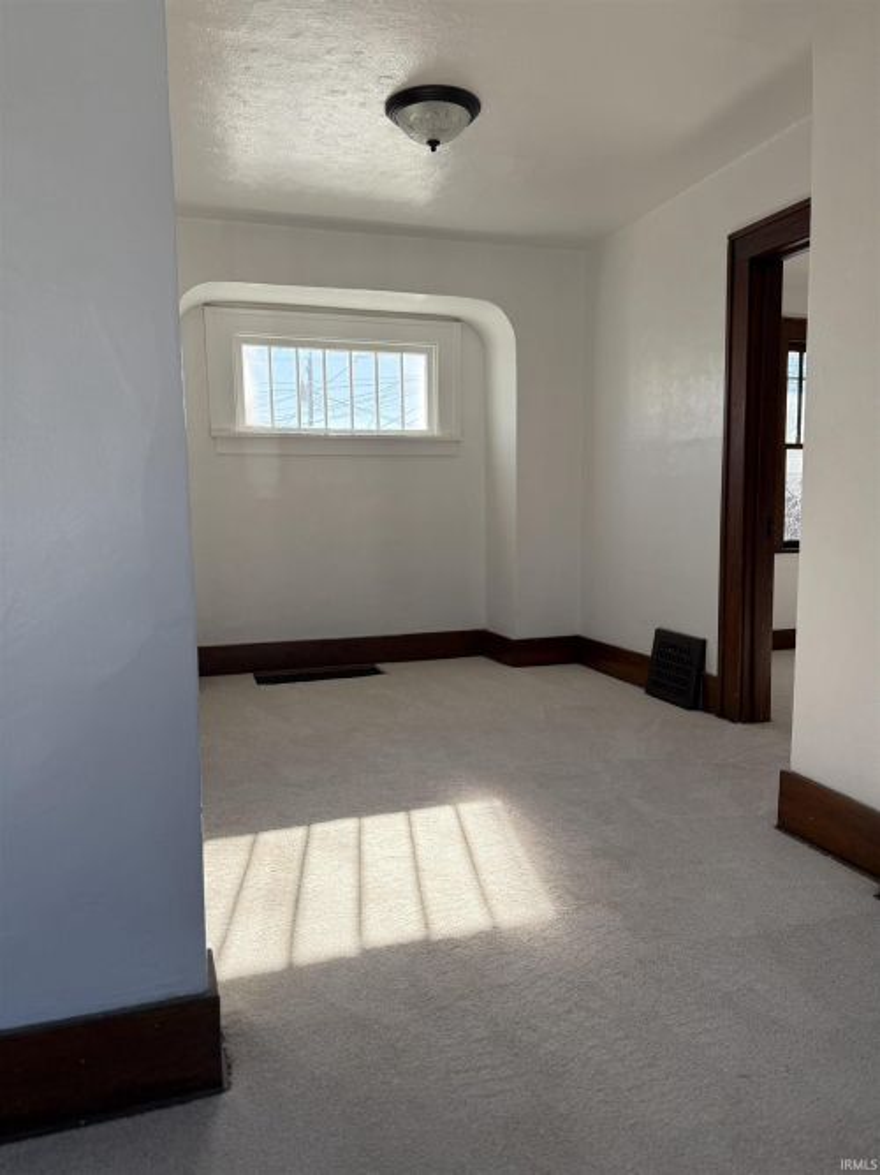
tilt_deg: -4.2
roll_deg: +0.9
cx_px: 440
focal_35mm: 24
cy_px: 588
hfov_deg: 56.8
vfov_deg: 71.6
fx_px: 814
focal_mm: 6.76
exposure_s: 1/689
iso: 100
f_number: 1.78
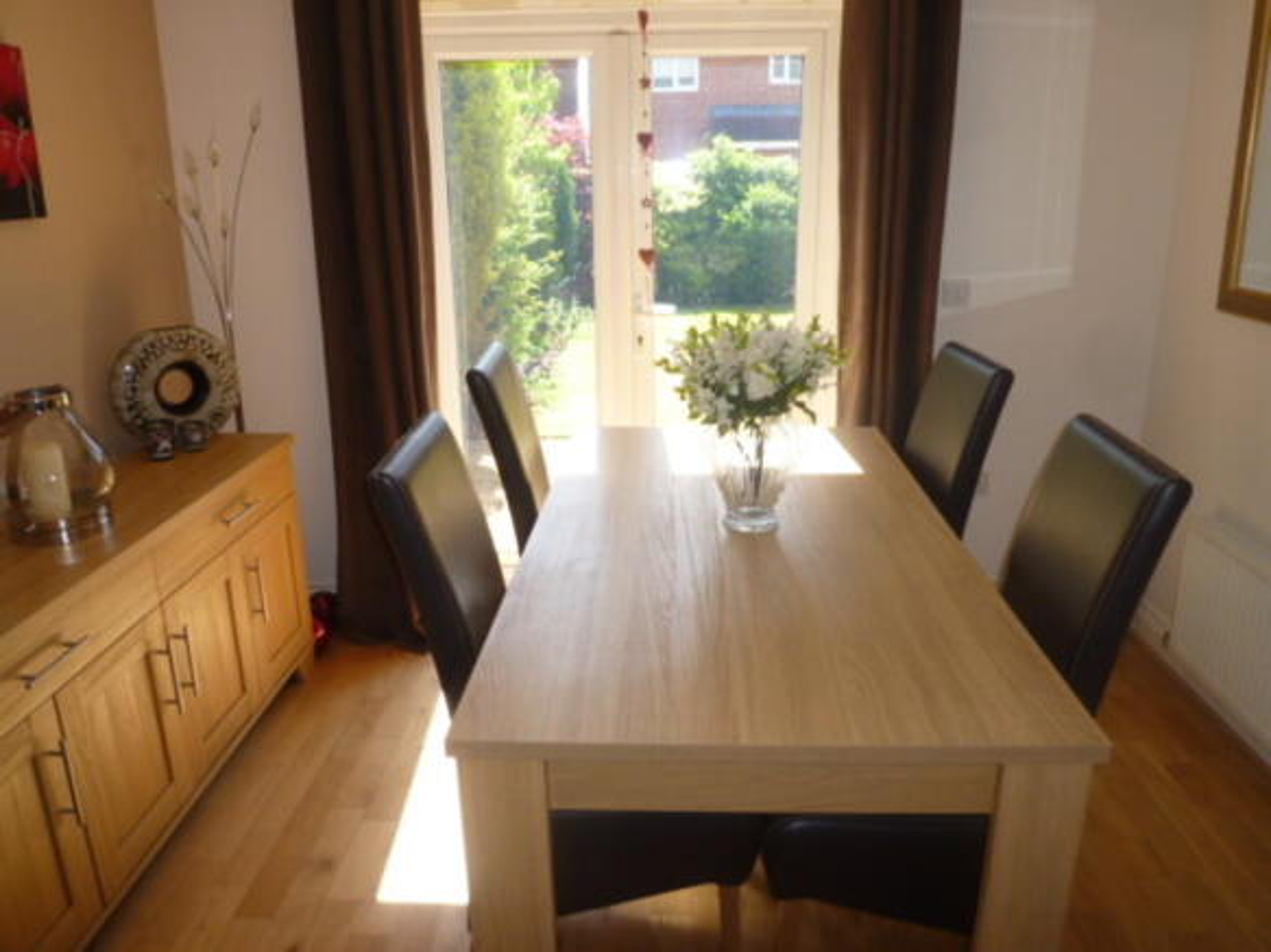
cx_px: 636
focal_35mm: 25
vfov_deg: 54.9
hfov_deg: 69.4
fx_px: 918
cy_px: 476
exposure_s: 1/125
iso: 100
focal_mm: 4.5
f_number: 2.8
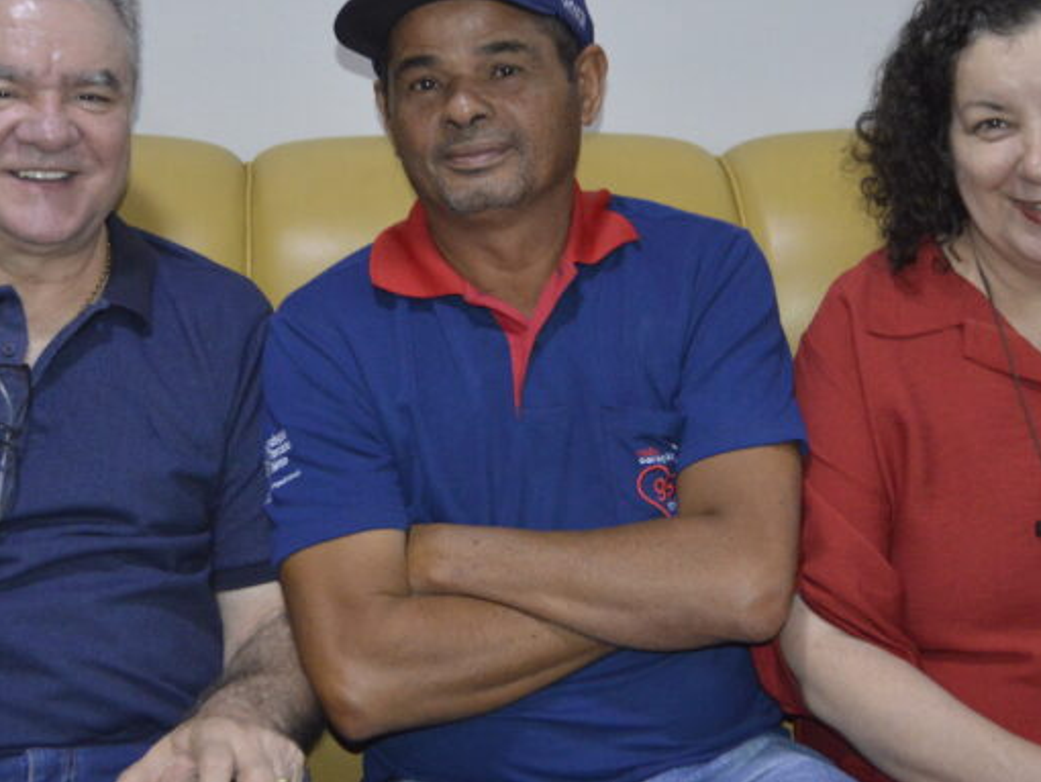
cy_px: 448
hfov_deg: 24.1
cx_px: 518
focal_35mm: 81
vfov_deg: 18.2
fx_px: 2437
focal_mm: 28
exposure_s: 1/60
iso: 2000
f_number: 4.5
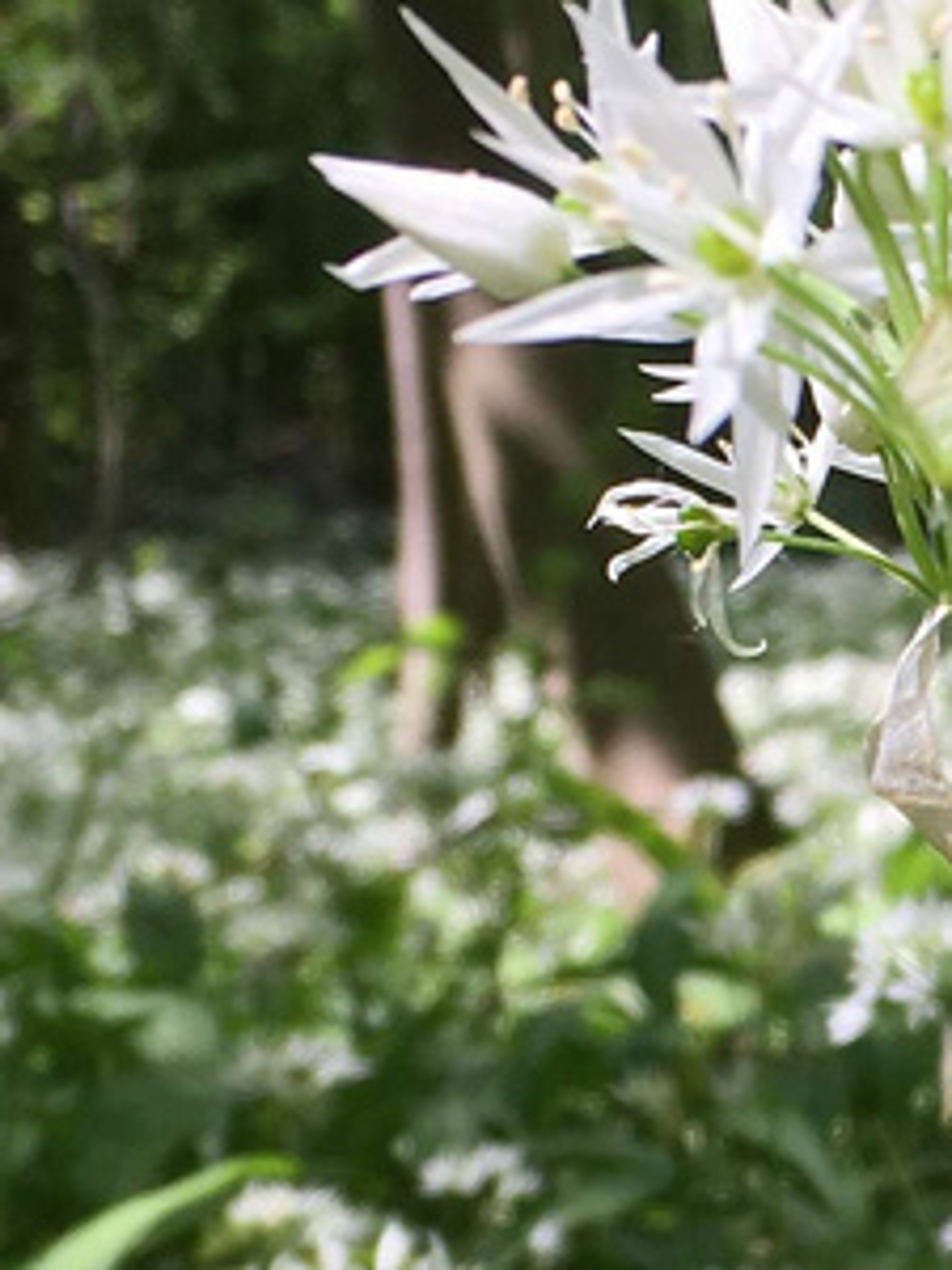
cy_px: 944
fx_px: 4254
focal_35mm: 116
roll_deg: +0.1
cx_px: 1189
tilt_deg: -11.6
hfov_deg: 12.4
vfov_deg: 16.9
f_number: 2.2
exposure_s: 1/534
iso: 25
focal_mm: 4.15
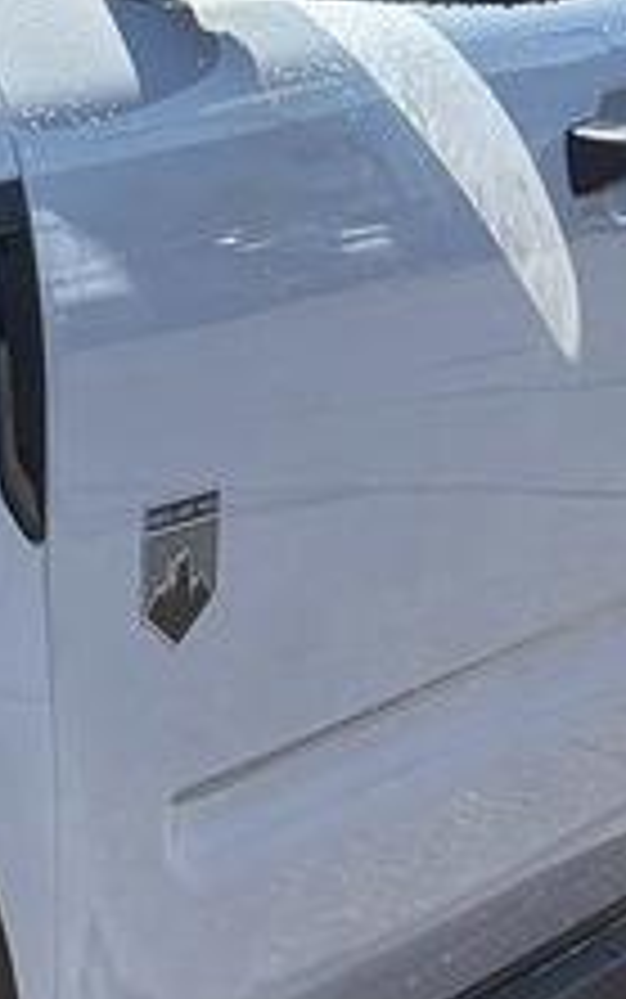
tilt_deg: -4.1
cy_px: -112
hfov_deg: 7.3
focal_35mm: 159
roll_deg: -0.7
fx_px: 4335
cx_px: -1243
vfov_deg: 12.9
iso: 50
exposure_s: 1/3279
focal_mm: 5.96
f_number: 1.6
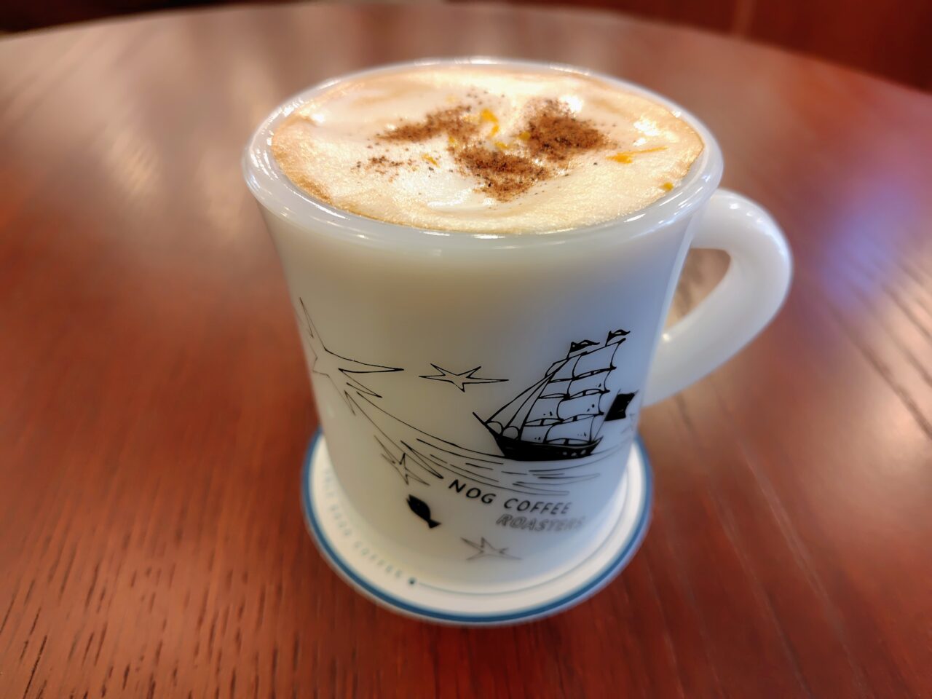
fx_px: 619
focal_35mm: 23
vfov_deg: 58.9
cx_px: 466
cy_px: 350
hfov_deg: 73.9
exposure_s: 1/50
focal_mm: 5.6
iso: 429
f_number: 1.9
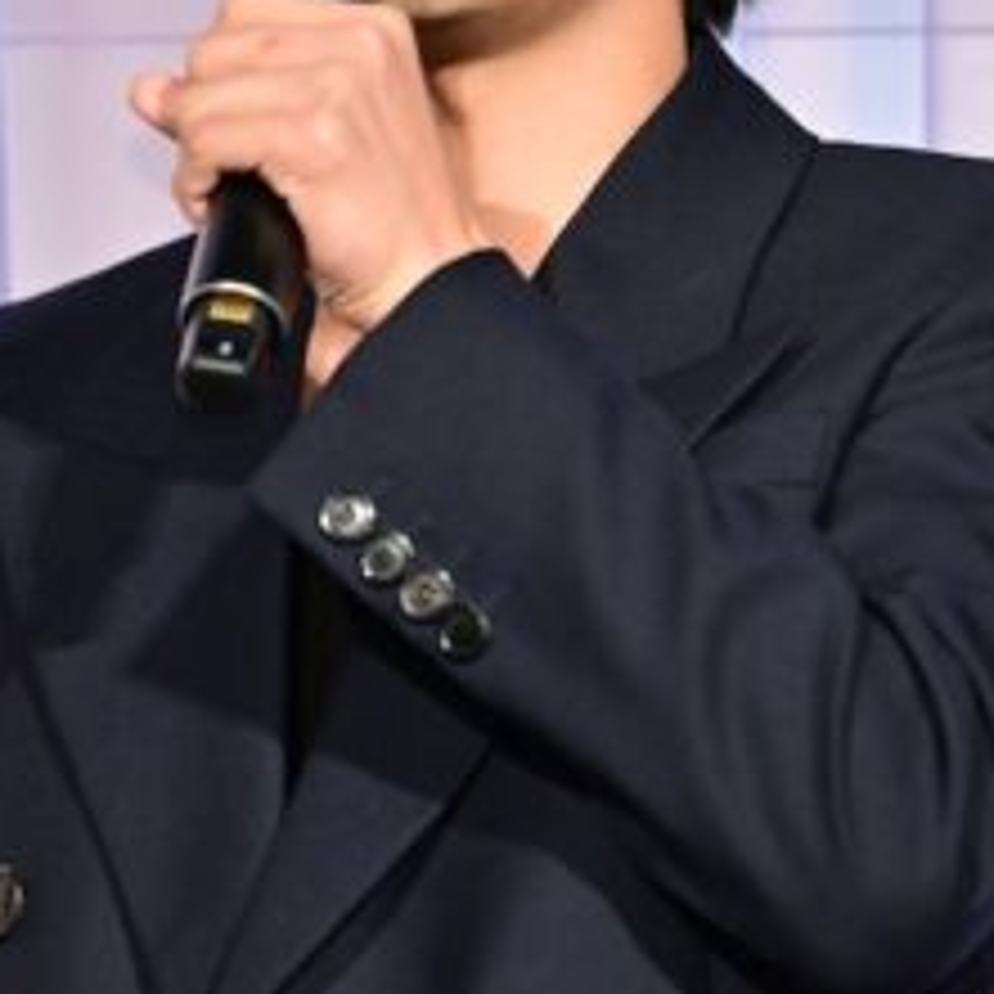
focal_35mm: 405
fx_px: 13157
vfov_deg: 4.3
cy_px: 432
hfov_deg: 4.3
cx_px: 486
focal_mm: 135
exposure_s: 1/200
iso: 1000
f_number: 2.8
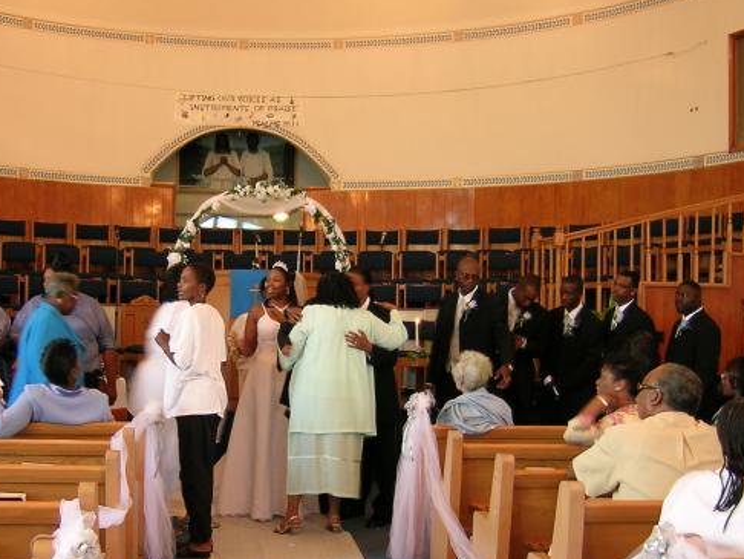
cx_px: 271
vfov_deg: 28.5
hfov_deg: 37.2
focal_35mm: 51
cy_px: 328
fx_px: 1097
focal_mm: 6.5
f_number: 2.9
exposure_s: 1/7.2
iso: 50
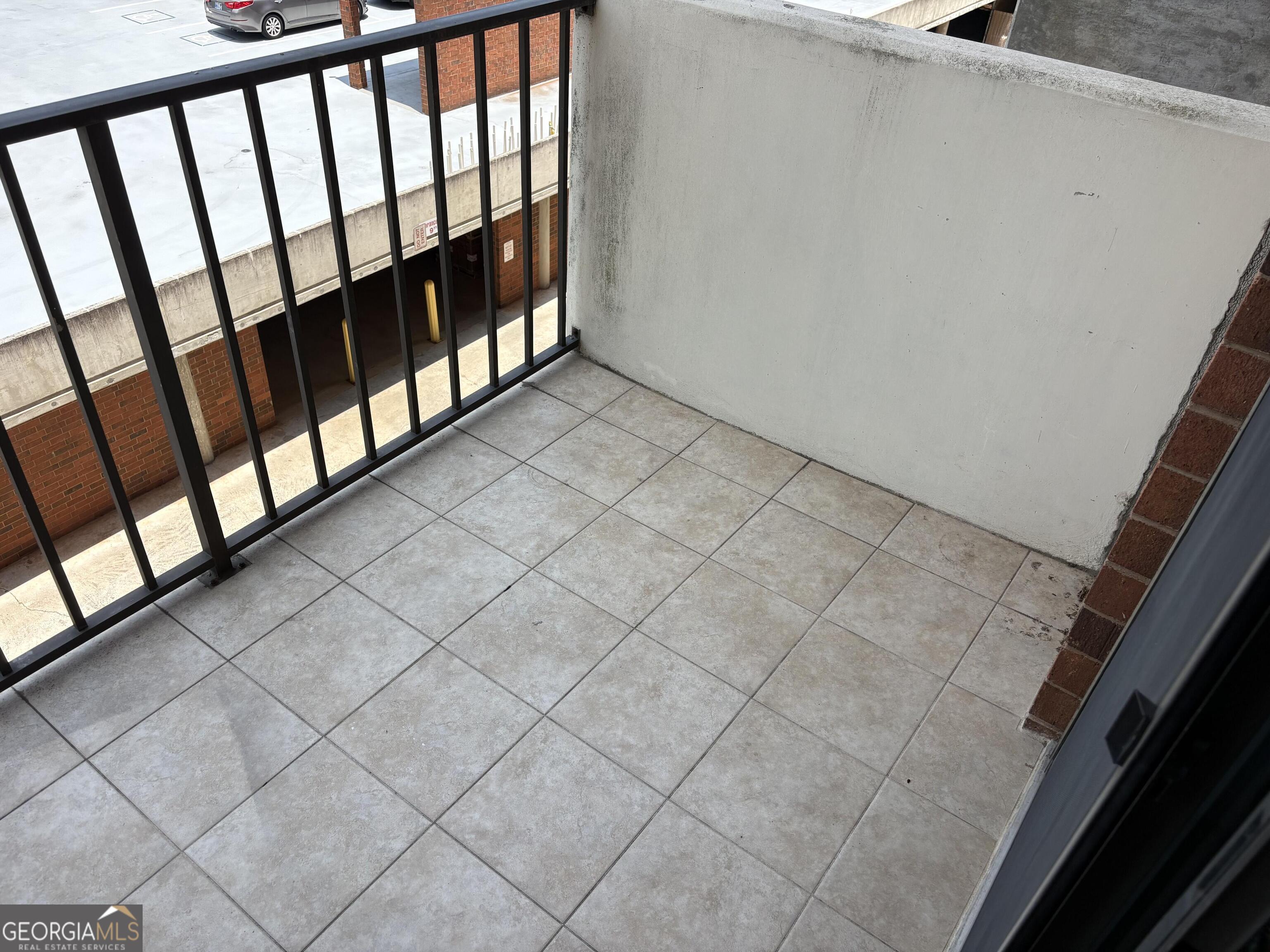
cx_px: 635
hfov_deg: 67.3
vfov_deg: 53.1
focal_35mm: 26
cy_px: 476
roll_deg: -4.5
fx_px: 954
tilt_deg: -39.1
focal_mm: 5.96
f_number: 1.6
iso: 50
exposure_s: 1/1517
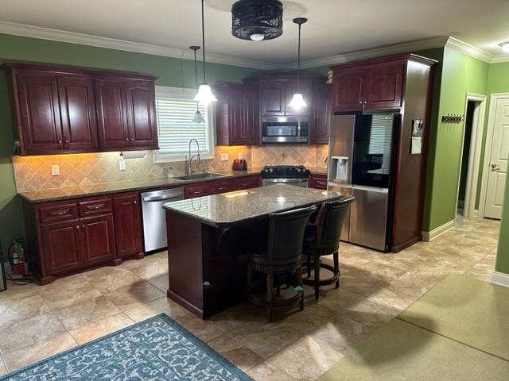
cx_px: 254
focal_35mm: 24
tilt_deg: -10.9
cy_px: 190
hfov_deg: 71.6
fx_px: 353
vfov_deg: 56.8
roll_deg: +0.6
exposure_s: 1/60
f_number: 1.78
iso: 320
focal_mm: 6.86
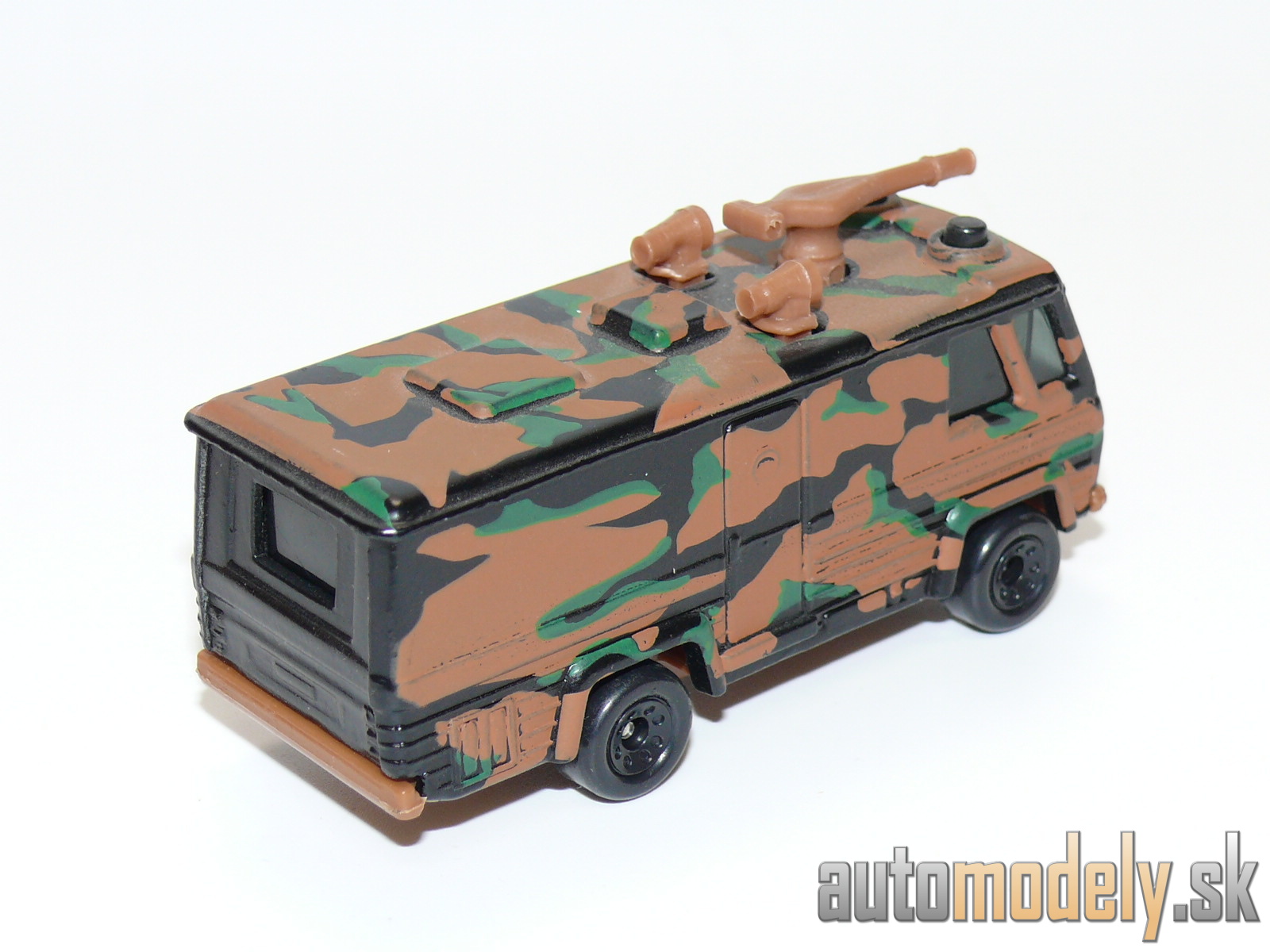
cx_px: 635
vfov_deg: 15.9
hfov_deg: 21.1
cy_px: 476
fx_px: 3412
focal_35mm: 93
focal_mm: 12.7
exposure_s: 1/30
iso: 100
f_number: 4
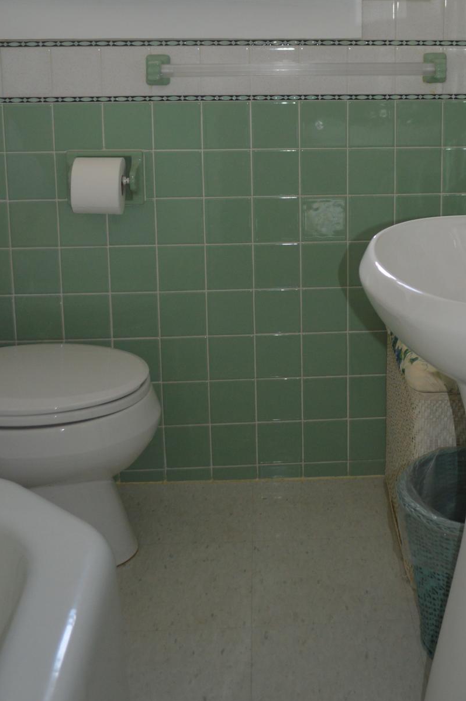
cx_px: 378
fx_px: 973
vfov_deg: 38.8
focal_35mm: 50
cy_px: 190
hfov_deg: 26.4
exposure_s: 1/60
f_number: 3.8
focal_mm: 20
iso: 400
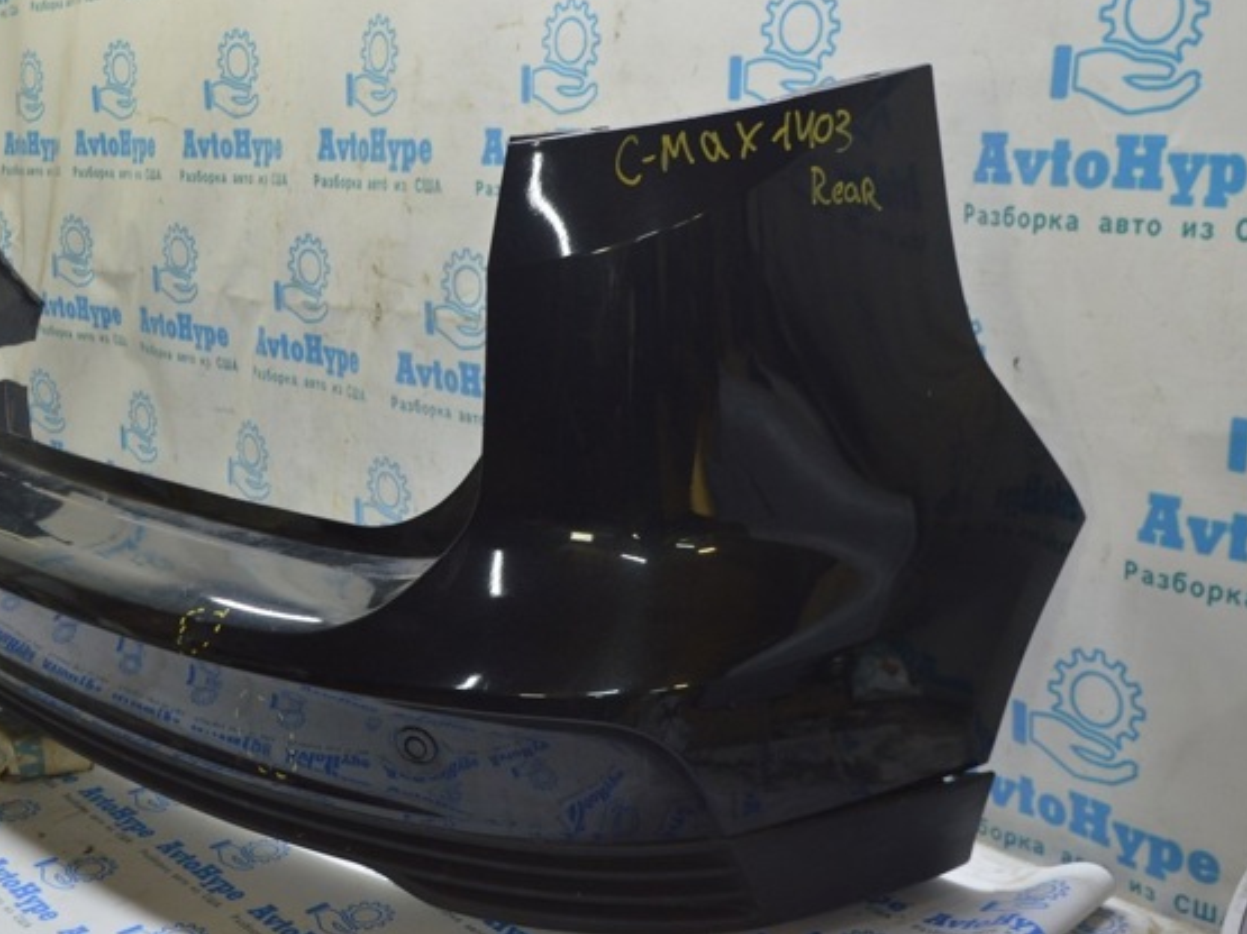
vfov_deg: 34.7
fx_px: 1497
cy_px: 464
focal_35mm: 42
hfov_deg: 45.2
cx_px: 577
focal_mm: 25
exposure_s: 1/20
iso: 400
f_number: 5.6
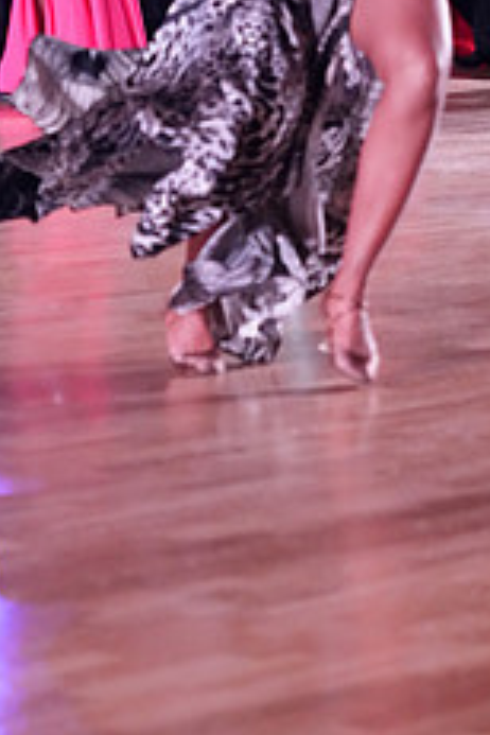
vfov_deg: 11.5
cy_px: -121
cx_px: 603
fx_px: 3593
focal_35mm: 176
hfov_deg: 7.7
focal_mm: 70
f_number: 5
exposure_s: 1/320
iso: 6400
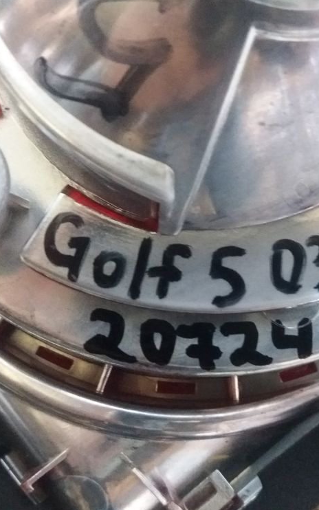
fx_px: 556
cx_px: 230
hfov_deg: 31.6
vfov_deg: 49.3
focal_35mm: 40
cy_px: 254
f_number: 1.9
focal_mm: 3.7
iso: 800
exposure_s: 1/17
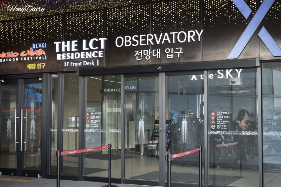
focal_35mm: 55
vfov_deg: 24.6
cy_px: 94
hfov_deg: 36.2
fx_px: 429
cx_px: 140
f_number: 5.6
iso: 640
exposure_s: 1/160
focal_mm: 55
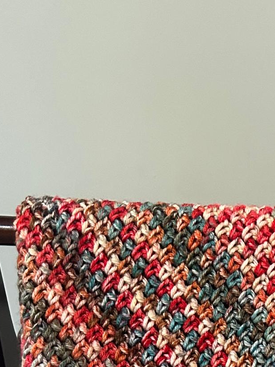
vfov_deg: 21.5
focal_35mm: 81
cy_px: 496
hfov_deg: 16.9
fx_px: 858
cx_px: 381
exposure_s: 1/60
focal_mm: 5.7
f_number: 1.5
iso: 400
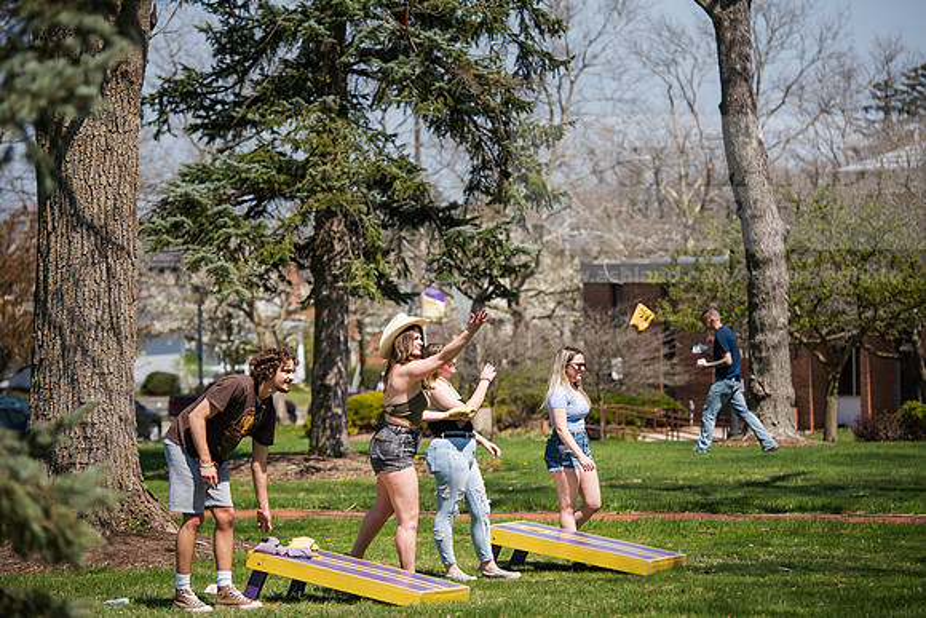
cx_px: 463
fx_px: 3602
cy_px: 309
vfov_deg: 9.8
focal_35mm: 140
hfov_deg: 14.7
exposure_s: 1/800
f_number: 4.5
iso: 125
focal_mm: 140
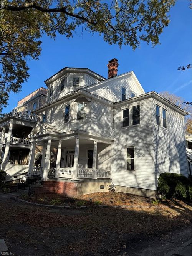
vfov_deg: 71.6
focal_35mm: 24
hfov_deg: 56.8
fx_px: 178
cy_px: 128
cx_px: 96
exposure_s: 1/3247
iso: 80
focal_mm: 6.76
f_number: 1.78
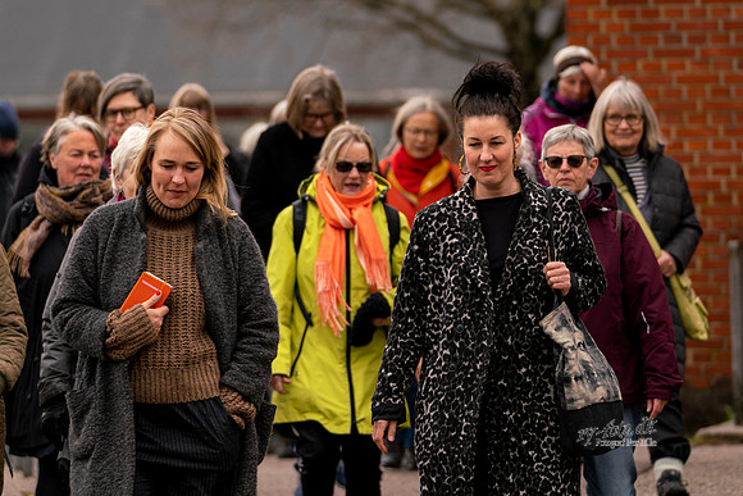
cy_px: 264
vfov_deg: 4.3
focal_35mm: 318
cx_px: 318
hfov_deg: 6.5
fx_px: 6566
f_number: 2.8
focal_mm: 147
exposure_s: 1/1000
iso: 200
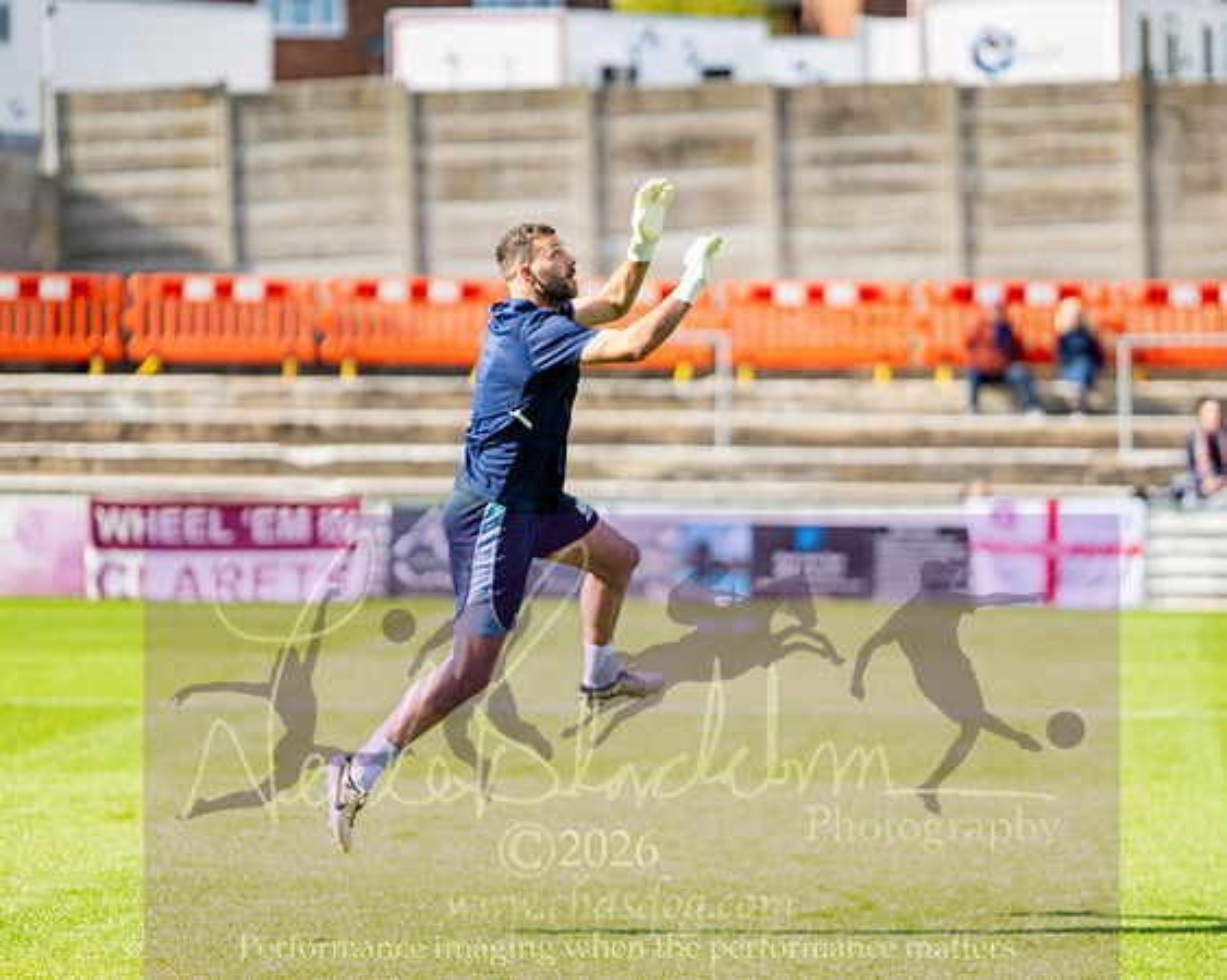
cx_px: 632
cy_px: 471
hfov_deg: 12.3
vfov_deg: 9.9
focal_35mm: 156
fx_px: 5678
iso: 100
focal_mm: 85
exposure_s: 1/2500
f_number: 1.4
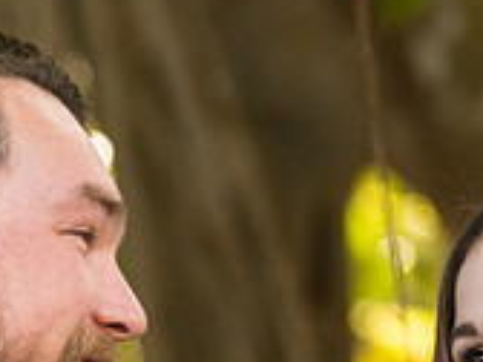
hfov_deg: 2.4
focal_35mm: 837
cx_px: 343
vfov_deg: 1.8
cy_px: 424
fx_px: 11679
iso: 900
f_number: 5
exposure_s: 1/500
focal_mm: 165
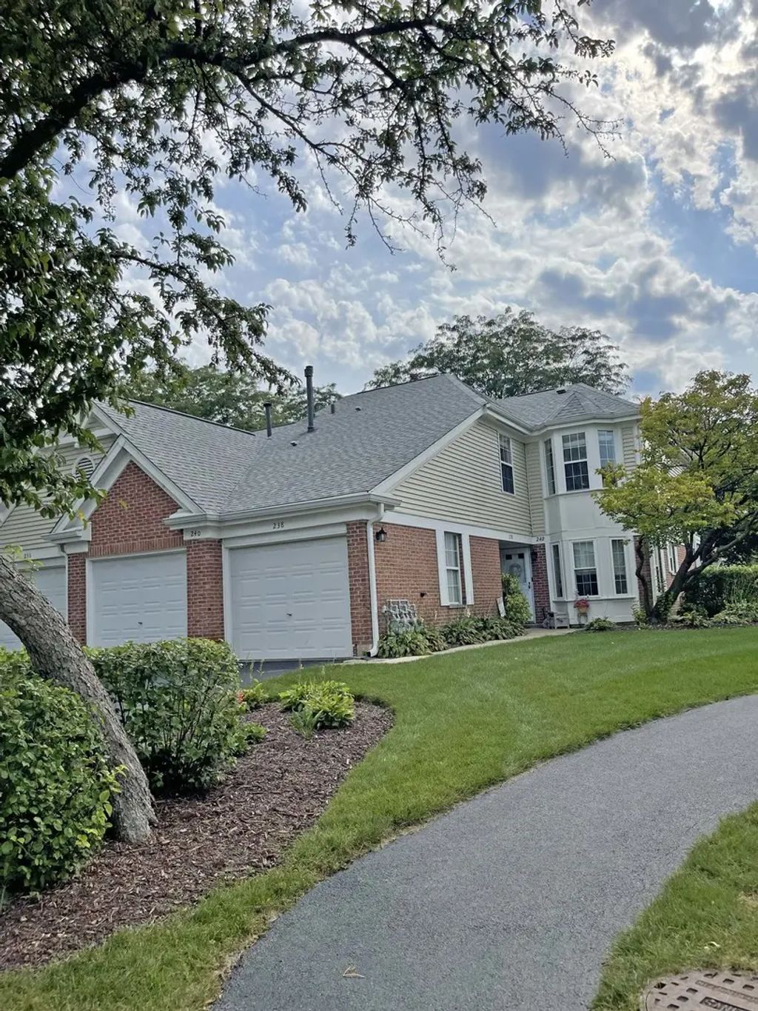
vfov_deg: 69.4
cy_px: 506
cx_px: 379
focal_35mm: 25
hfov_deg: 54.9
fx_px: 730
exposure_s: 1/8547
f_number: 1.6
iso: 32
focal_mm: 5.1
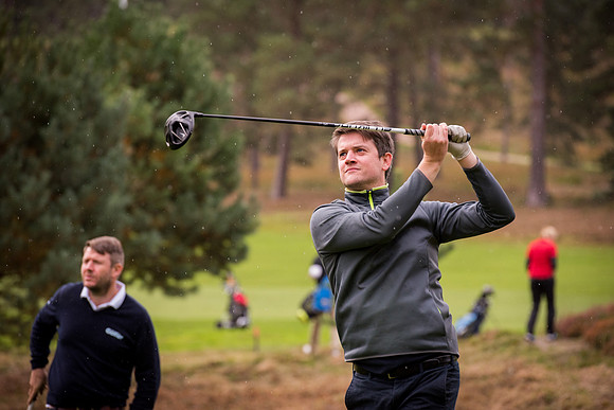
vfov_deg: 6.9
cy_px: 205
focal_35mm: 200
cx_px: 307
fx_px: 3412
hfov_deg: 10.3
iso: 800
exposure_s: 1/1250
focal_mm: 200
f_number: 5
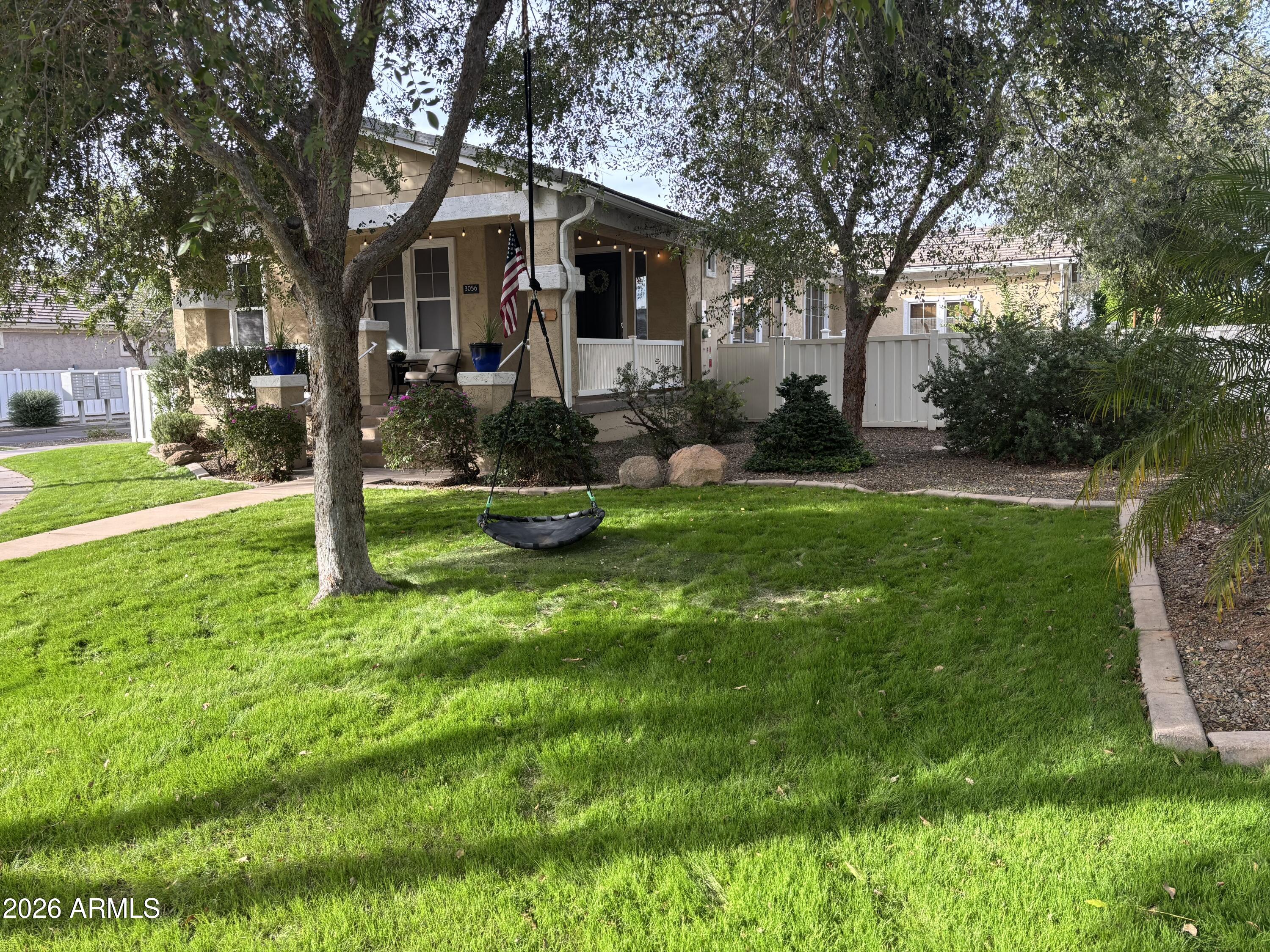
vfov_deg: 53.1
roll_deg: +1.3
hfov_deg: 67.3
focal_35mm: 26
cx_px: 635
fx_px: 954
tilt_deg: -7.5
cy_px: 476
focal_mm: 5.96
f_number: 1.6
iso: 50
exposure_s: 1/403
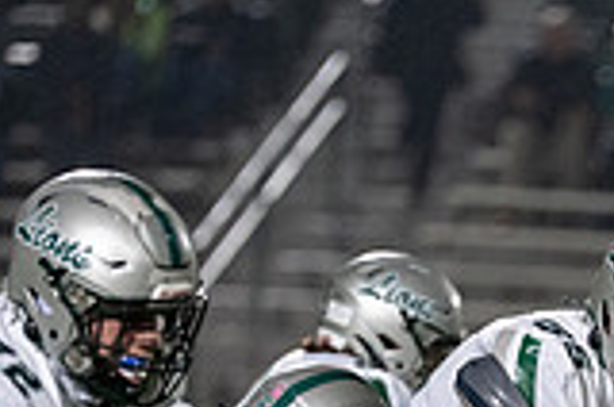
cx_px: 748
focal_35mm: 727
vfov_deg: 1.9
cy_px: 670
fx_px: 12375
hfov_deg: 2.8
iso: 3200
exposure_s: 1/1250
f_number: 2.8
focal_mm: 200
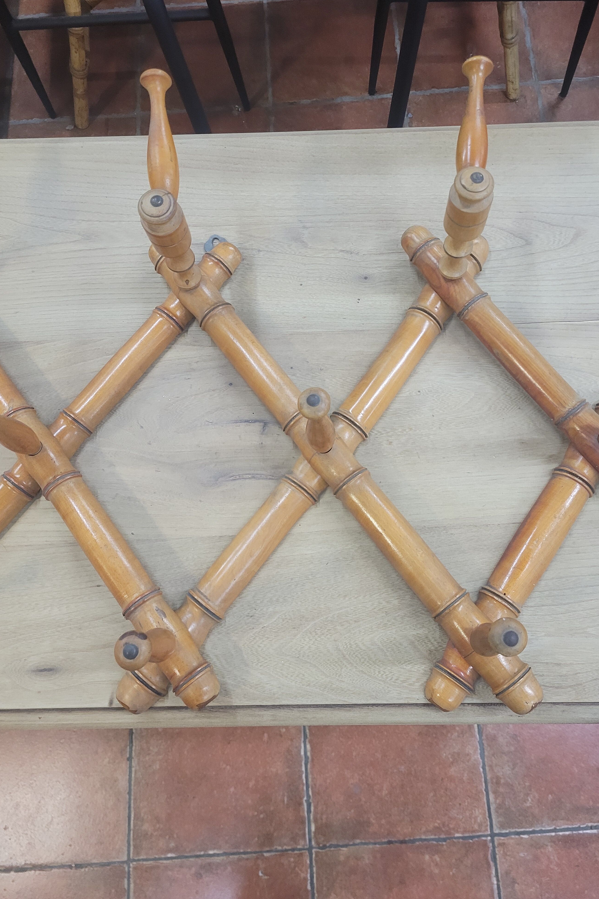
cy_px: 459
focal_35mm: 28
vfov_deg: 65.5
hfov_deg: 46.3
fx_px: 699
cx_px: 328
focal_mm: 5.4
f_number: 1.8
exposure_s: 1/50
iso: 320
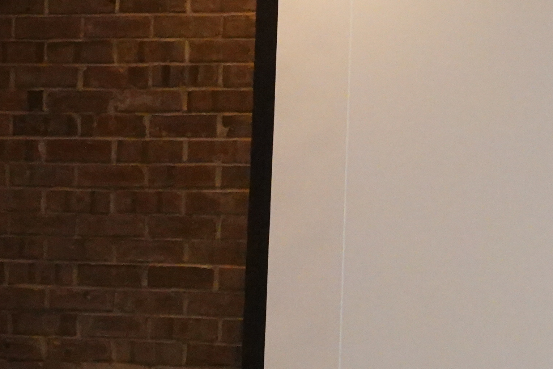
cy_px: 235
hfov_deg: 7.6
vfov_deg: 5.1
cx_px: 324
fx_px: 4177
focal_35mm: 272
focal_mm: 27.98
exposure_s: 1/80
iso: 3200
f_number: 4
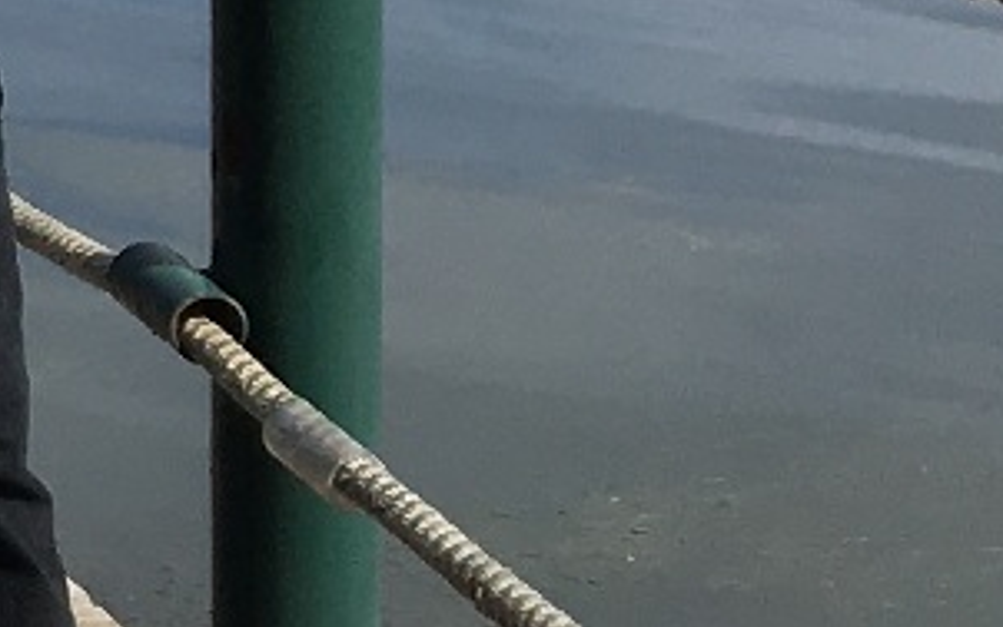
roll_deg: +0.0
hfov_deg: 8.6
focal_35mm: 205
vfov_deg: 6.4
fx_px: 5606
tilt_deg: -10.0
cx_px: -1916
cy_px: -206
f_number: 2.2
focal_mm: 4.15
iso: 25
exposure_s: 1/1923
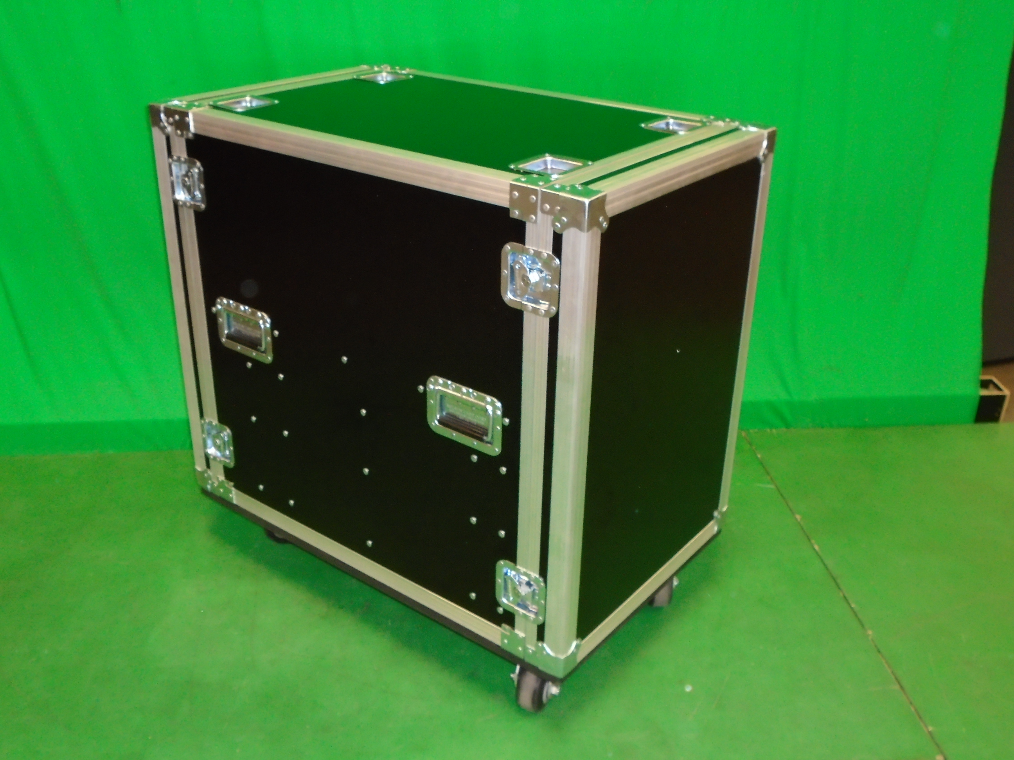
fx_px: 1055
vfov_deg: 39.7
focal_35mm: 36
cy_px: 380
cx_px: 507
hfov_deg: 51.4
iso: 400
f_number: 3.8
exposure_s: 1/40
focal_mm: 6.4
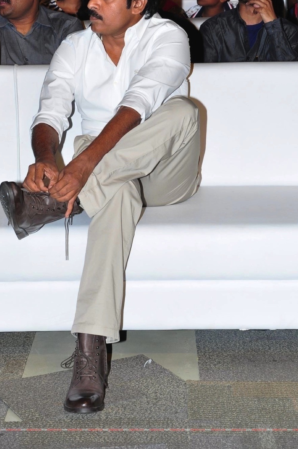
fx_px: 1307
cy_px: 196
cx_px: 136
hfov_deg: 13.0
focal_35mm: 105
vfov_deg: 19.5
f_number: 8
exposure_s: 1/125
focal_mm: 58
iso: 500
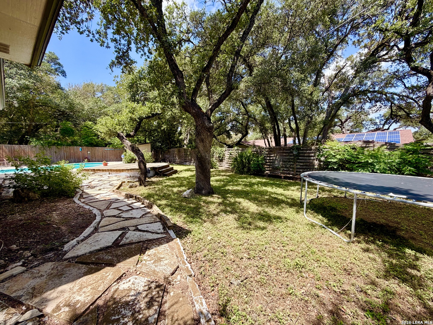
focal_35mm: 14
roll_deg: +1.9
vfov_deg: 85.7
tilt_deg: -2.9
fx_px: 175
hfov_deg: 102.1
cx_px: 216
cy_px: 162
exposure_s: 1/554
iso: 40
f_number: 2.2
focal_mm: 2.22
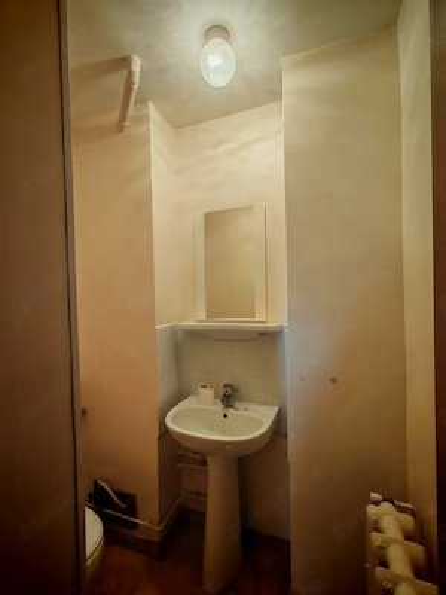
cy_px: 298
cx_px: 223
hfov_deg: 78.1
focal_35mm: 16
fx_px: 275
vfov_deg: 94.5
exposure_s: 1/33
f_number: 2.2
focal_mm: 1.96
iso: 125
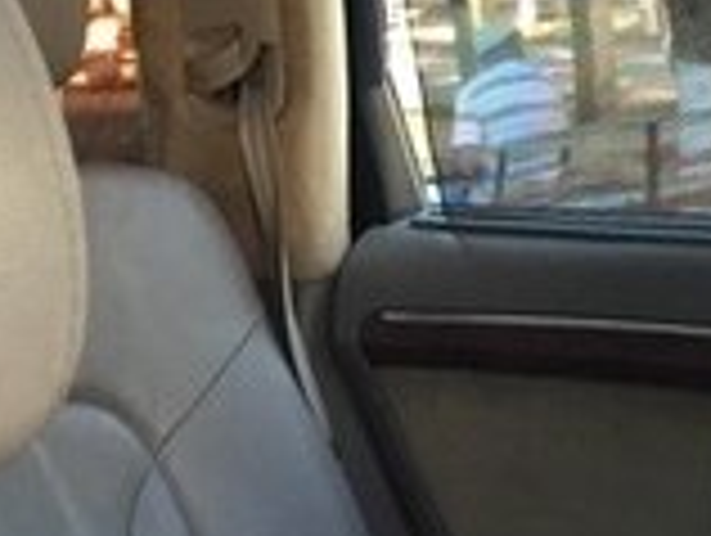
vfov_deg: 11.5
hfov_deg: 16.3
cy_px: -408
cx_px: 378
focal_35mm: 121
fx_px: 2489
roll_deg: +3.7
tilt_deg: +7.8
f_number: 2.2
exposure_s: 1/33
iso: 80
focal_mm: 4.15
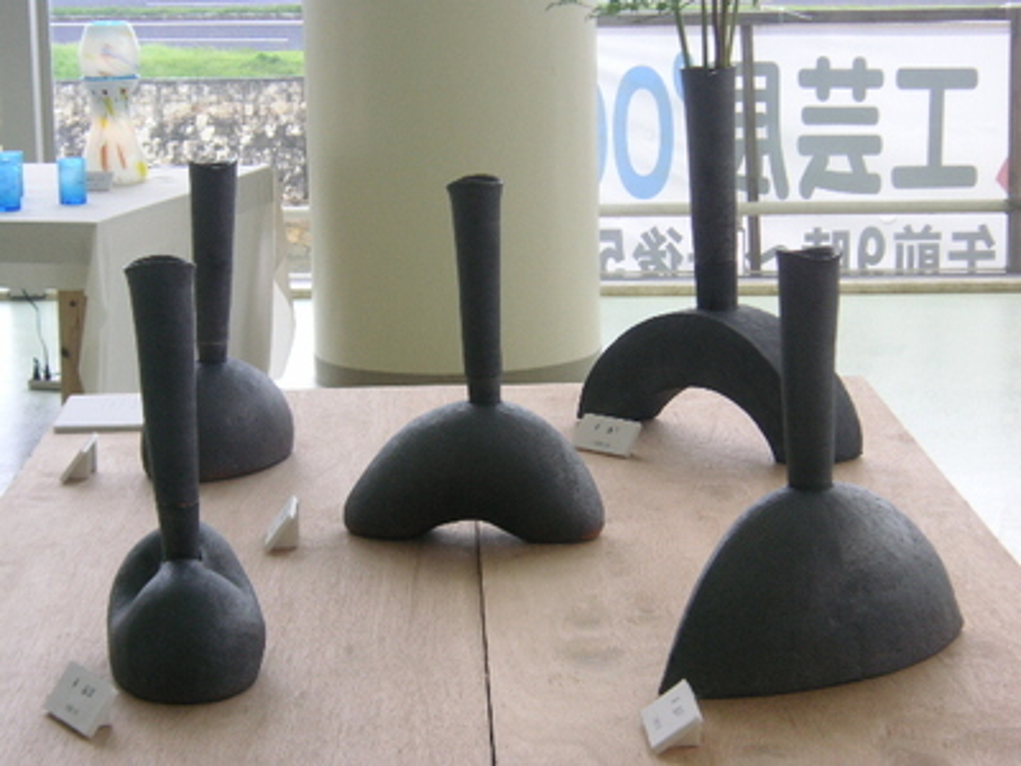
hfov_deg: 22.3
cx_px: 510
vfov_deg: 16.8
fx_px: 2596
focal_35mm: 88
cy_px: 383
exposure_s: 1/90
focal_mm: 14.6
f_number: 4.7
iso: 80
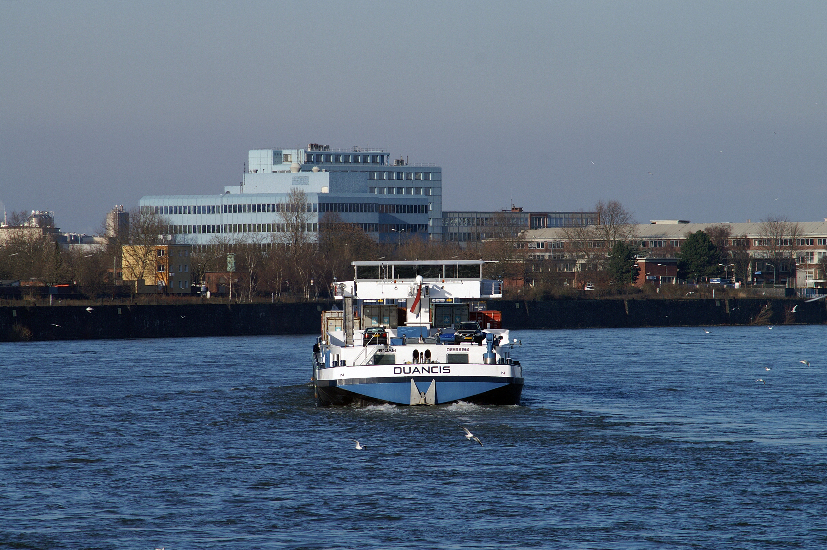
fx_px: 7230
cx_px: 414
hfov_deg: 6.5
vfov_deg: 4.4
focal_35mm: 315
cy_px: 275
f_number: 11
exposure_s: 1/250
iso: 100
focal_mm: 210
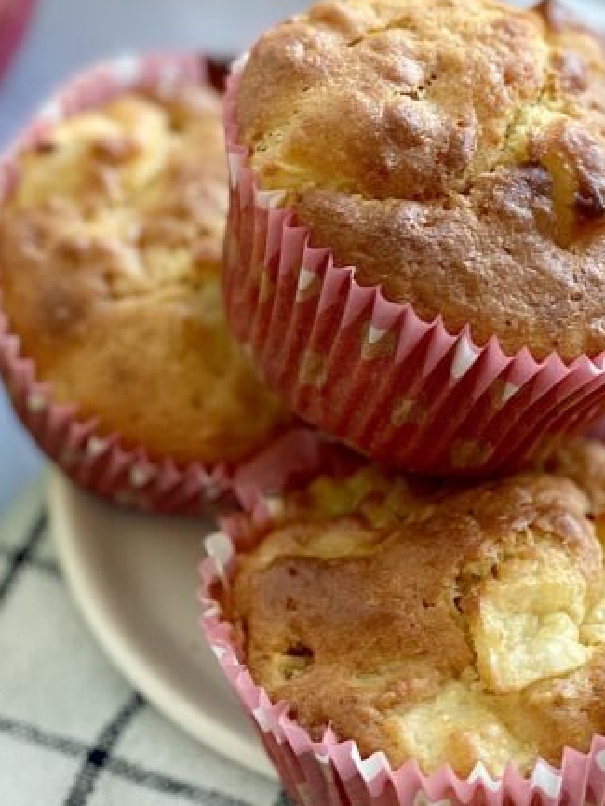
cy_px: 82
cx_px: 329
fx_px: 2865
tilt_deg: -51.0
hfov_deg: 12.1
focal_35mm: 123
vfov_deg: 15.8
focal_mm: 6
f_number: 2
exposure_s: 1/122
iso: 100
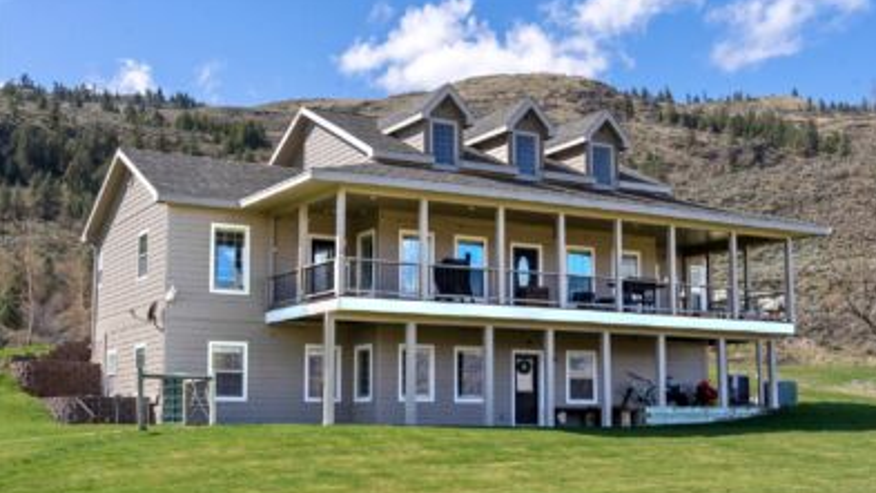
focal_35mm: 49
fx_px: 1132
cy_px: 284
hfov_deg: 42.3
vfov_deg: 24.5
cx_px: 441
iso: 50
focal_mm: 45.7
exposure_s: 1/3200
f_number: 11
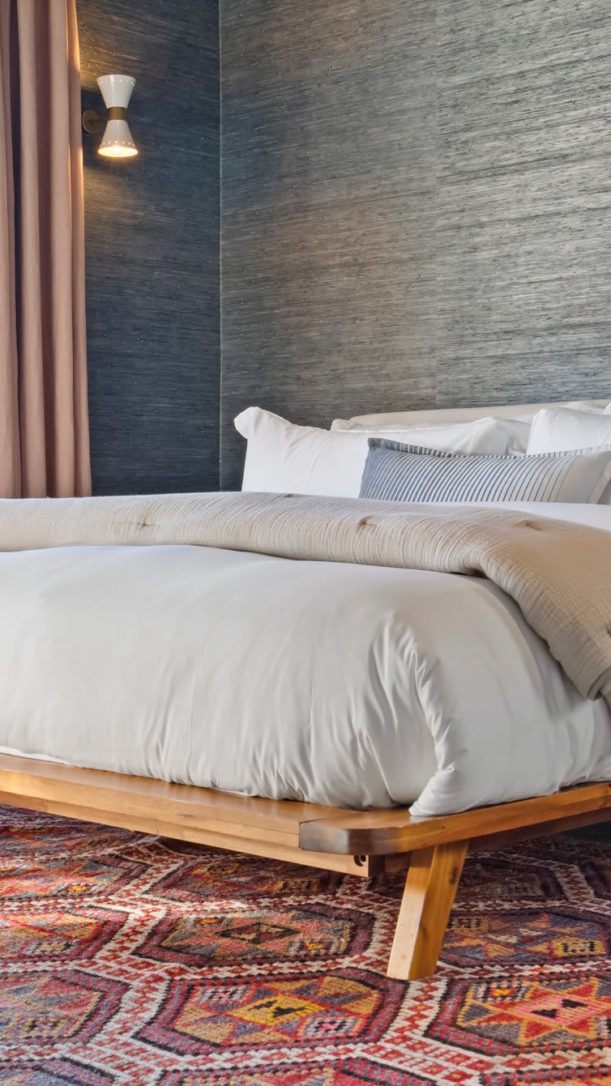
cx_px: 352
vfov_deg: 37.2
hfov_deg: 21.4
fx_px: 1613
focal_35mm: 56
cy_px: 535
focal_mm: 35
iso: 6400
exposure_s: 1/40
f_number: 11
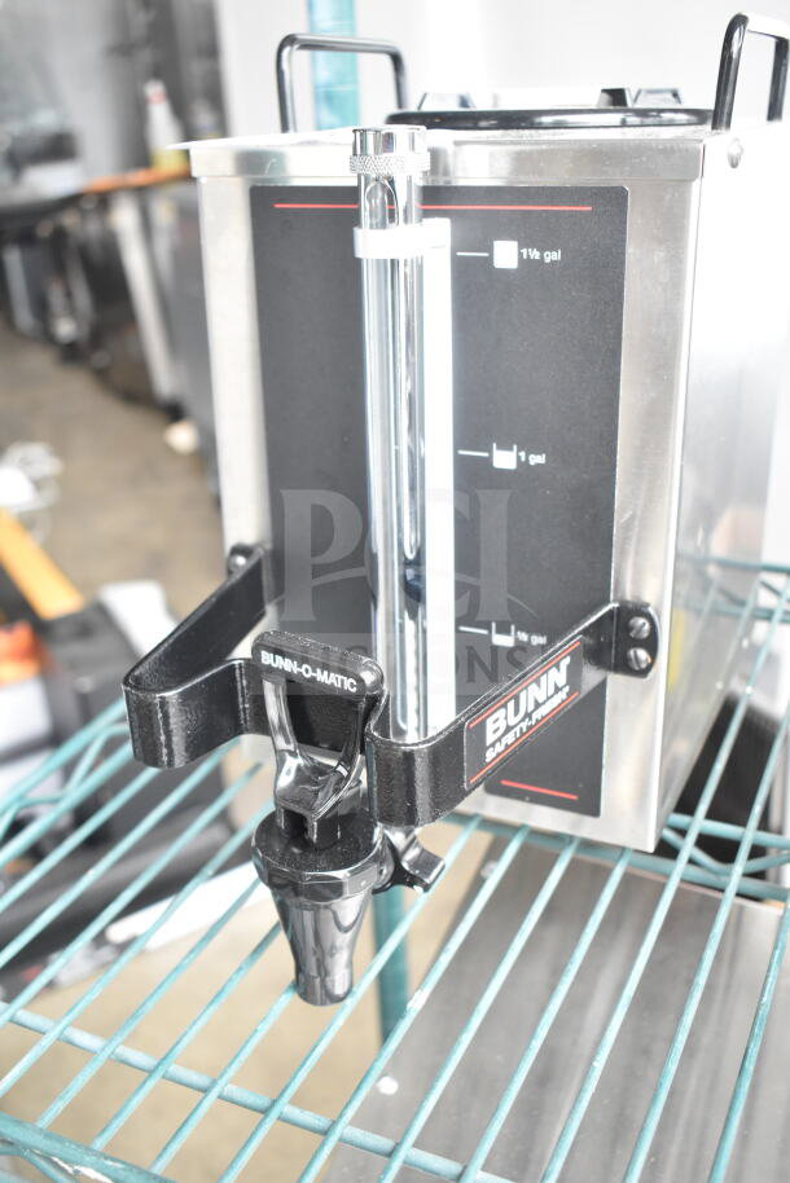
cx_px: 395
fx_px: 1184
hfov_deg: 36.9
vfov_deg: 53.1
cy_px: 592
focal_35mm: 36
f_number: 4.5
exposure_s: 1/80
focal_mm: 24
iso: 1600
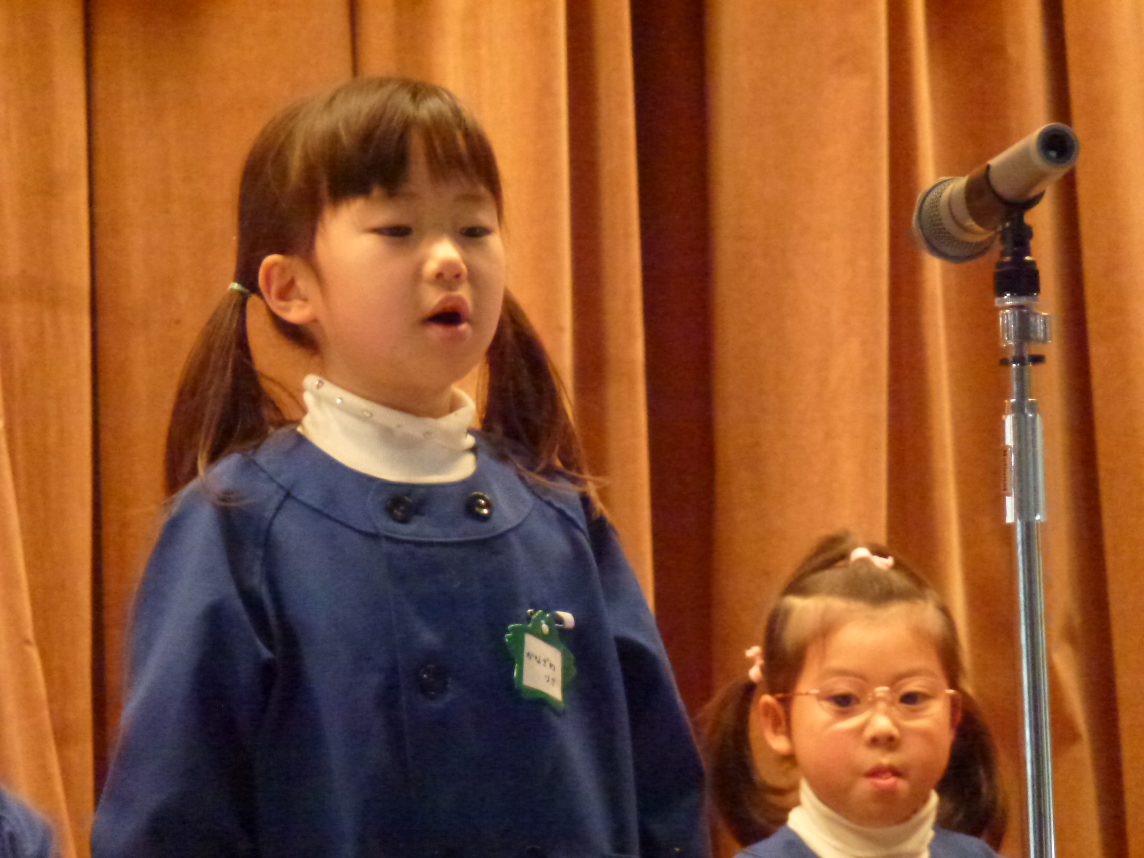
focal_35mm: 384
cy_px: 429
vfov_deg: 3.9
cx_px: 572
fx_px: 12691
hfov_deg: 5.2
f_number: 5.9
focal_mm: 68.8
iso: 1600
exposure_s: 1/30
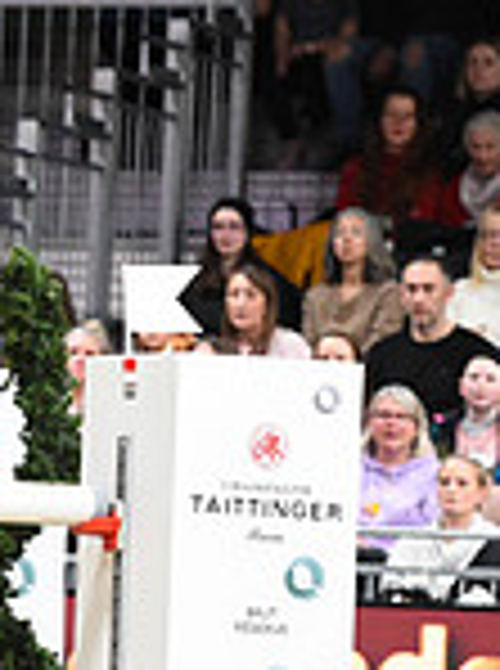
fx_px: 10155
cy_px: 360
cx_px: -671
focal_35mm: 525
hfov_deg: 2.8
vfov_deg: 3.8
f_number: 3.5
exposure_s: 1/800
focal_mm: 140
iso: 5000
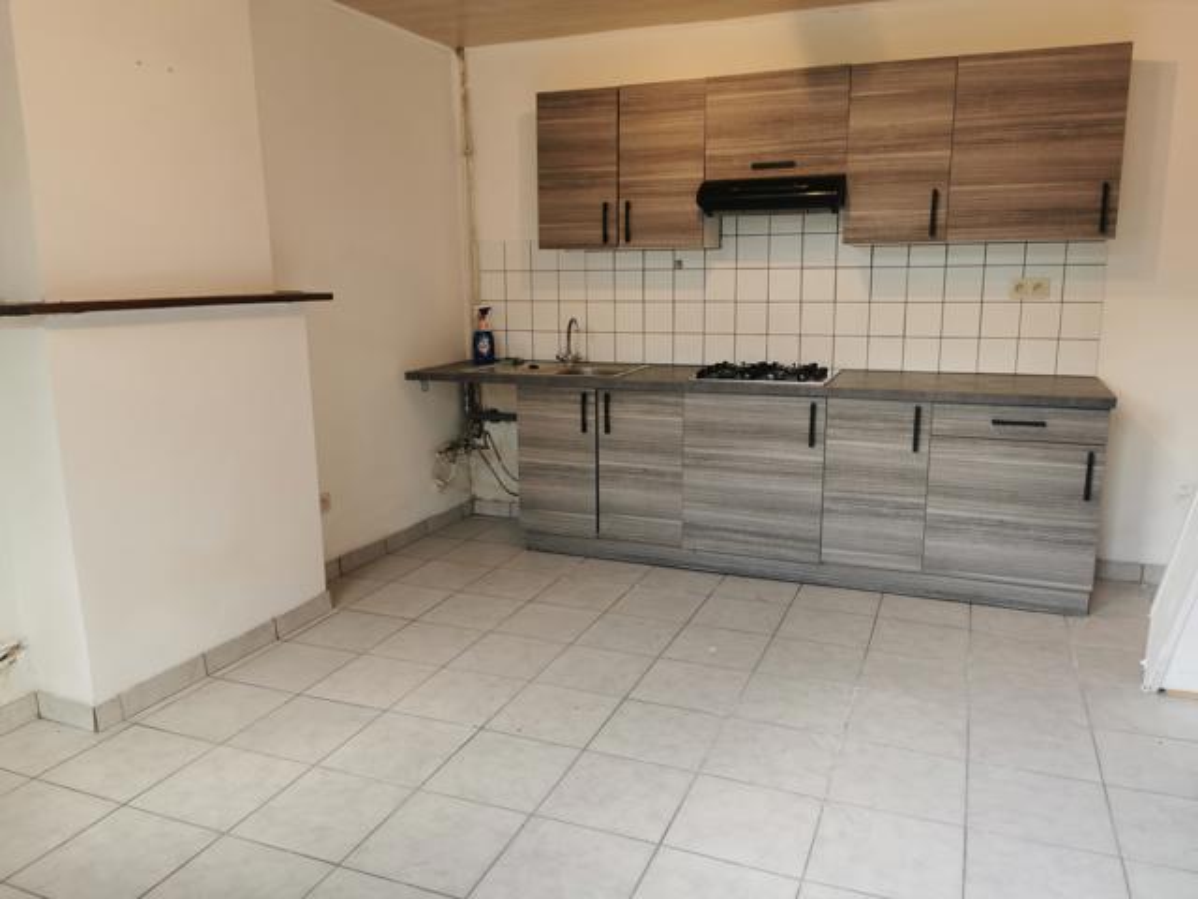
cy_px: 450
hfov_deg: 65.3
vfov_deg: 51.4
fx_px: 934
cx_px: 599
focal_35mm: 27
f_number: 1.6
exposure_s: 1/118
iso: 50
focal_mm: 5.56
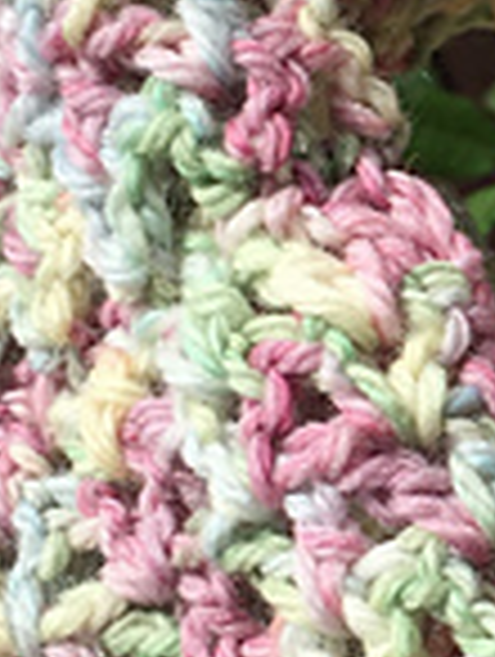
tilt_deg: -17.6
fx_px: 2414
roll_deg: +21.0
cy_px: 328
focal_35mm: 127
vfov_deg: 15.5
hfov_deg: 11.2
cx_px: 742
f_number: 2.2
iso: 32
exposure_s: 1/3968
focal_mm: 4.15
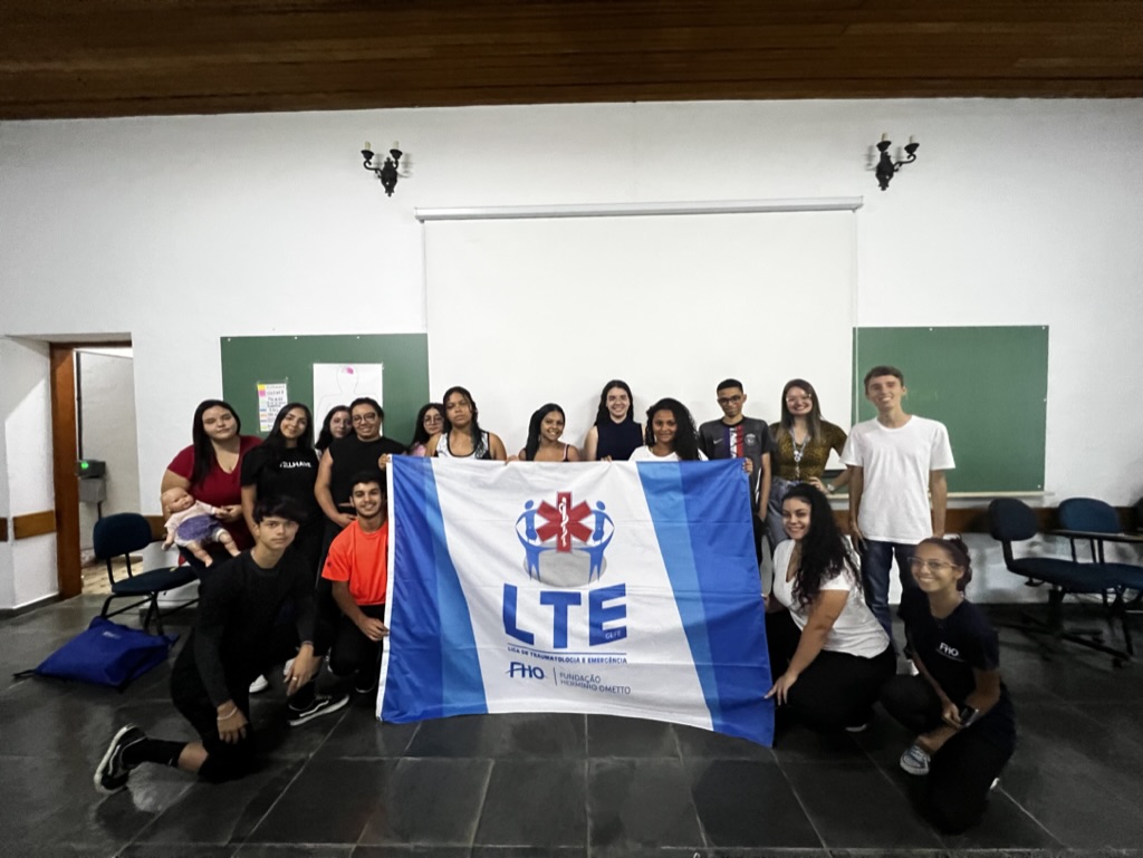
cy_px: 429
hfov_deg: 106.2
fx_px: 429
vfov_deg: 90.0
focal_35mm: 13
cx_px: 572
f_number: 1.8
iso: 1000
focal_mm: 1.57
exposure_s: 1/40
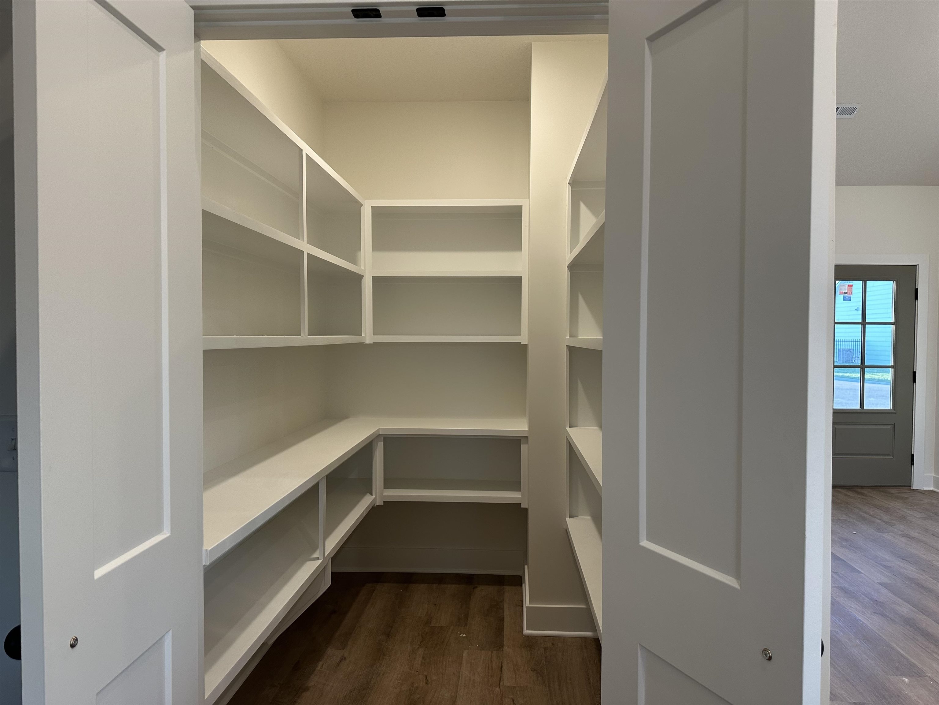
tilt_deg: -1.6
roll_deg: -0.5
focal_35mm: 24
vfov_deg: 56.8
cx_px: 470
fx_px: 651
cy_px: 352
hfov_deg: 71.6
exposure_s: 1/120
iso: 160
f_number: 1.78
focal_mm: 6.86
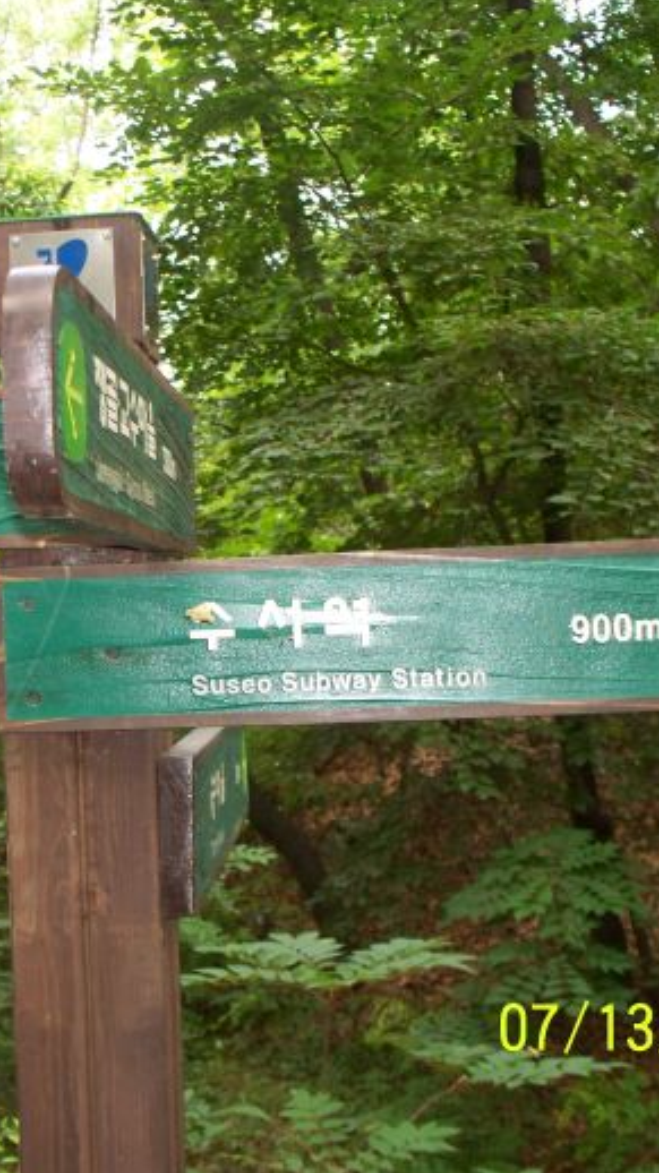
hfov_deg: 22.2
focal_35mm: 53
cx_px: 111
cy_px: 581
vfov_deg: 39.2
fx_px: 1648
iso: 200
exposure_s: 1/40
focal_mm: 7.54
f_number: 2.8
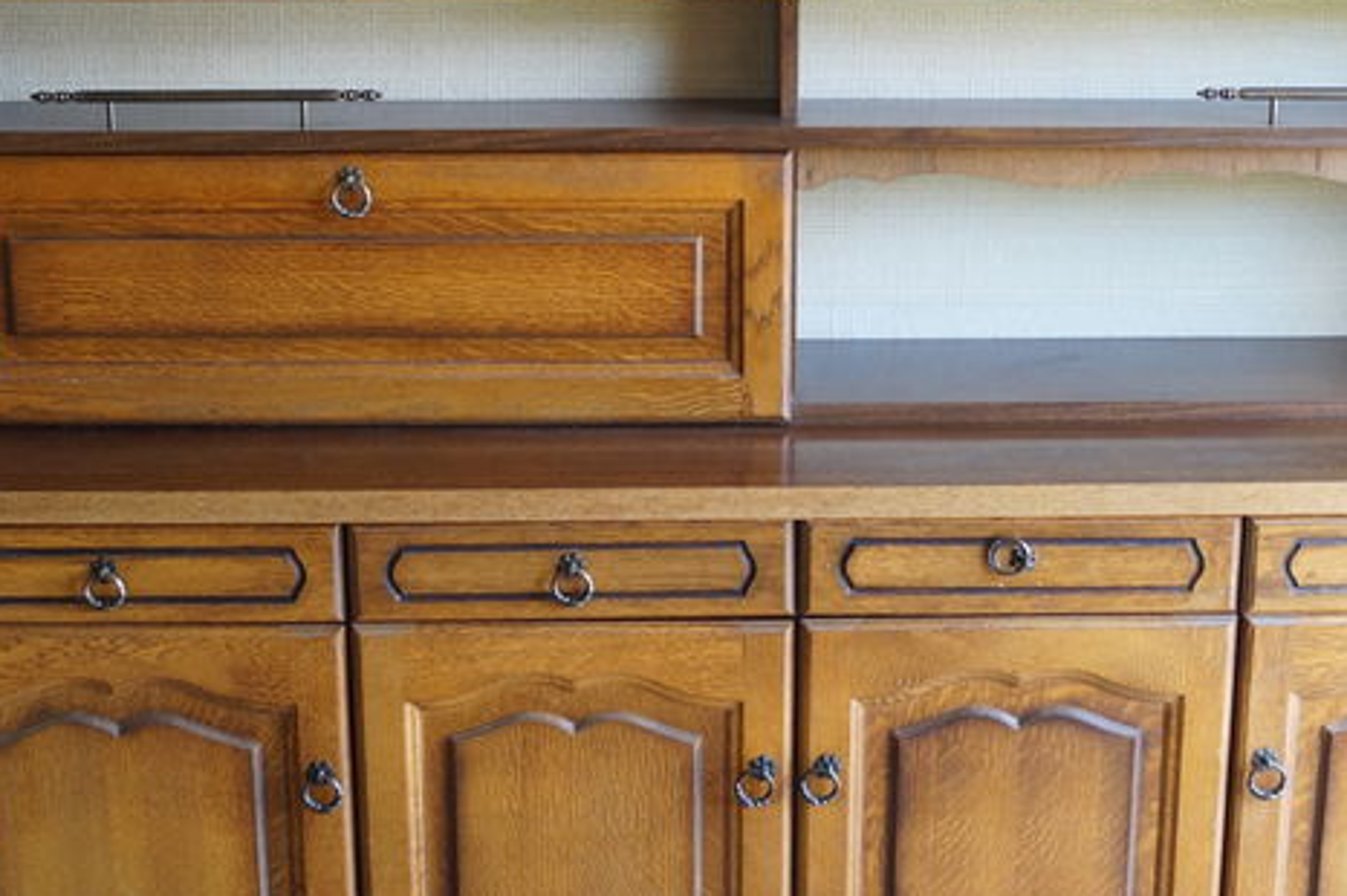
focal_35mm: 58
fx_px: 2169
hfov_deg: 34.5
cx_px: 723
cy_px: 324
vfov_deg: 23.3
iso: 500
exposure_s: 1/160
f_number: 4
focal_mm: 18
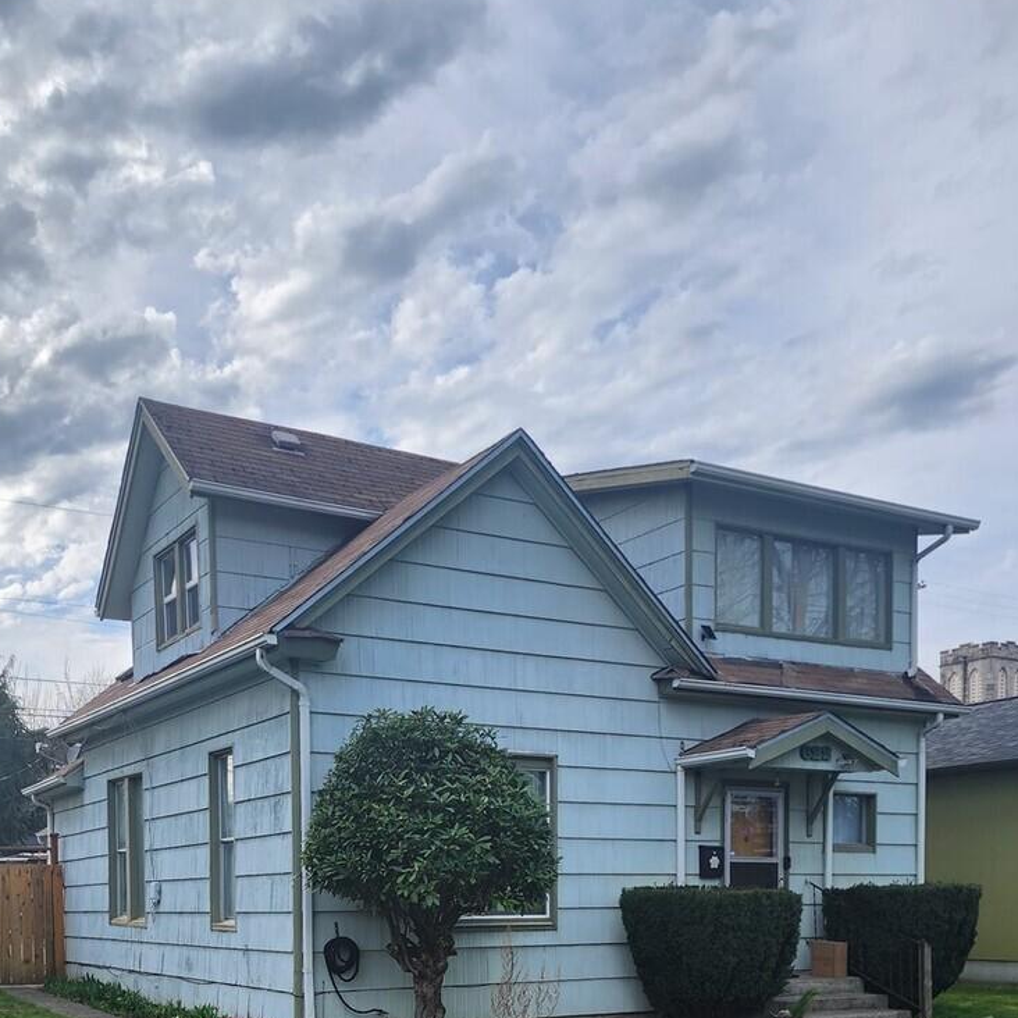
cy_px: 983
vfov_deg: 38.0
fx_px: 1331
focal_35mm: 40
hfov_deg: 41.9
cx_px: 528
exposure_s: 1/769
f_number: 1.8
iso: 12
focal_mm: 6.4
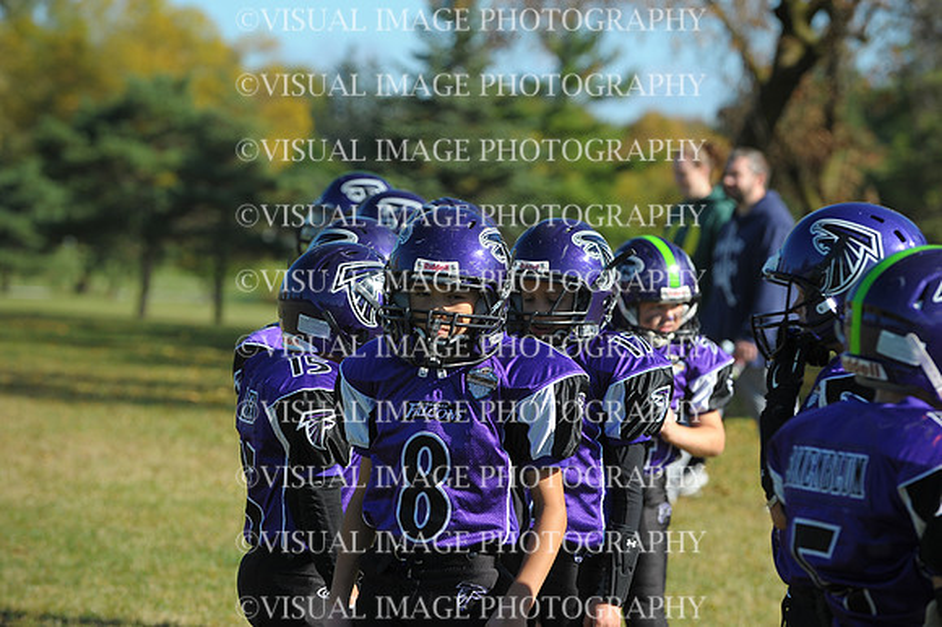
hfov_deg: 10.3
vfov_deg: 6.9
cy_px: 314
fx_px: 5230
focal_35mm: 200
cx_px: 471
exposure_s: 1/1000
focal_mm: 200
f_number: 6.3
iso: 400
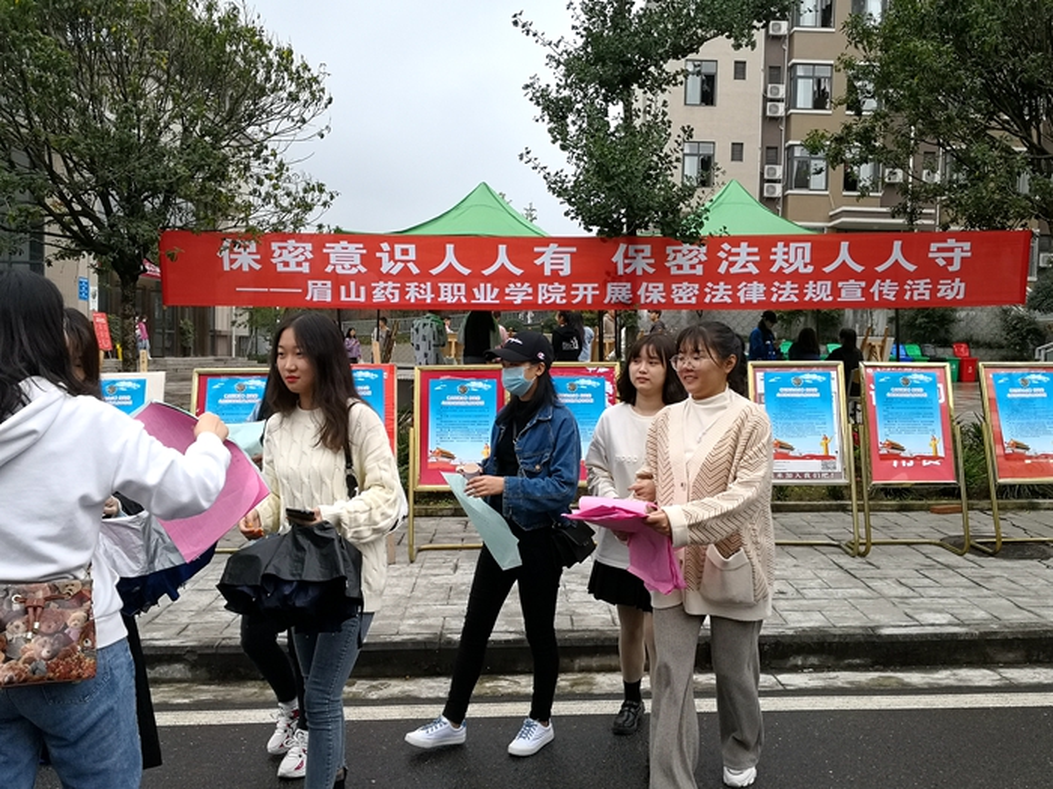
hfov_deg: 60.0
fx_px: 913
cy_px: 394
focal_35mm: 30
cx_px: 526
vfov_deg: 46.8
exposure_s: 1/642
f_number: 1.6
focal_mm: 3.95
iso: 50
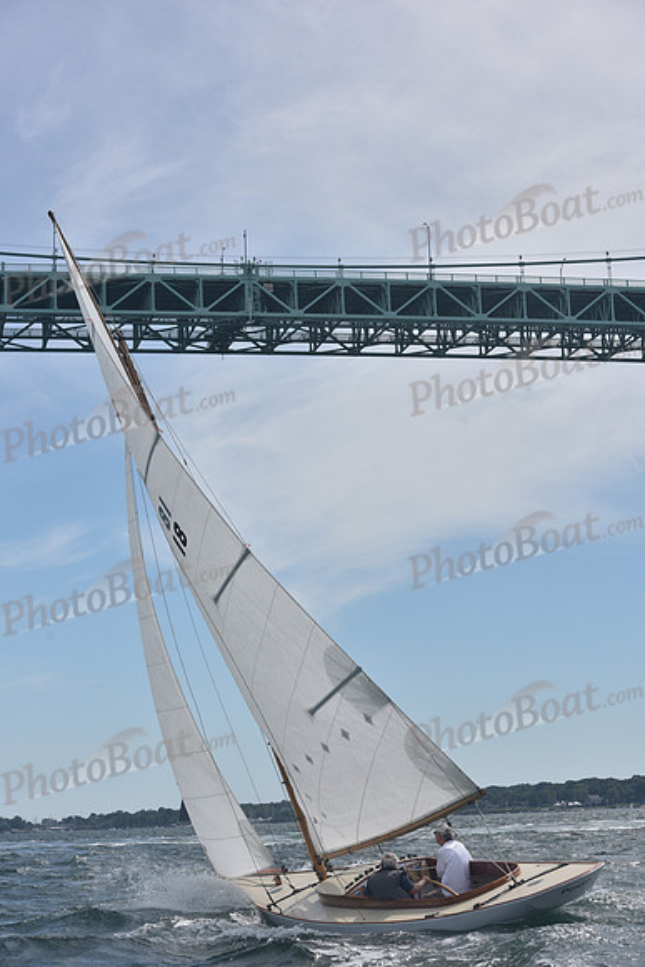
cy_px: 484
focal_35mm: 70
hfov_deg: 19.5
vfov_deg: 28.8
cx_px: 322
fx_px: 1880
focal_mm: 70
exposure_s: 1/800
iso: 320
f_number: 9
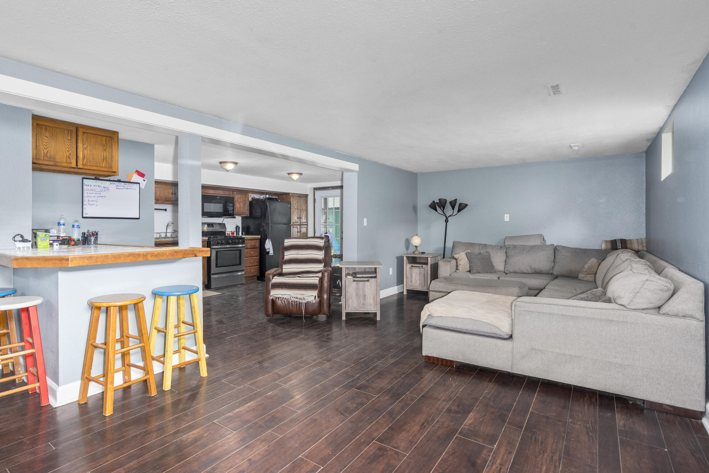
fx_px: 354
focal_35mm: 18
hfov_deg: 89.9
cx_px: 338
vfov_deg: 67.3
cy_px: 218
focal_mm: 16
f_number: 9
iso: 1250
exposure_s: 1/2.5
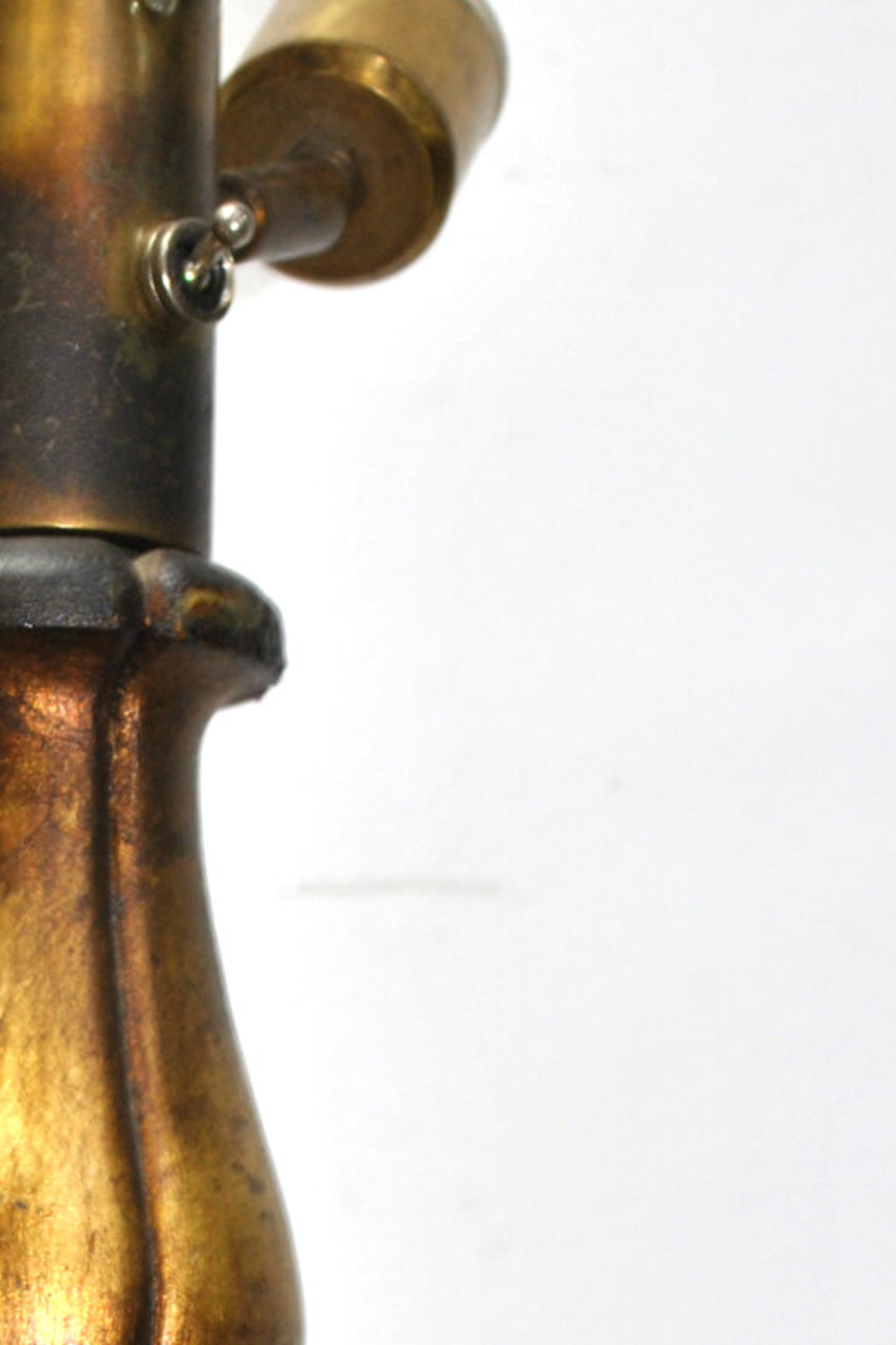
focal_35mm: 118
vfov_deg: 17.2
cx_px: 55
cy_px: 1137
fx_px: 4407
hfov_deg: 11.5
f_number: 4
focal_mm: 24
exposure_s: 1/13
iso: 200
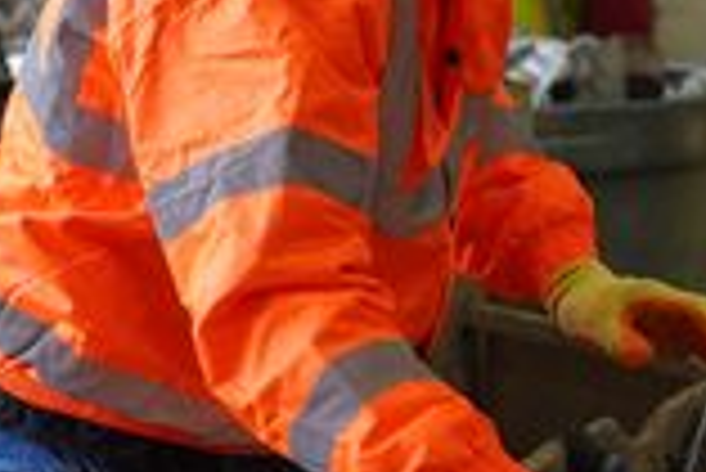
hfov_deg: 5.3
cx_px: 324
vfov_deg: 3.5
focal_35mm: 390
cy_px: 166
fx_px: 7655
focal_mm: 85
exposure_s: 1/160
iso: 640
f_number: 4
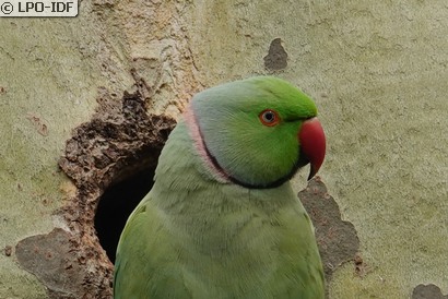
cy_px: 150
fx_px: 7409
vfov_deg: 2.3
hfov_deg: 3.5
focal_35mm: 595
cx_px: 224
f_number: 4
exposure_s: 1/400
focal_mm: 218.32
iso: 100
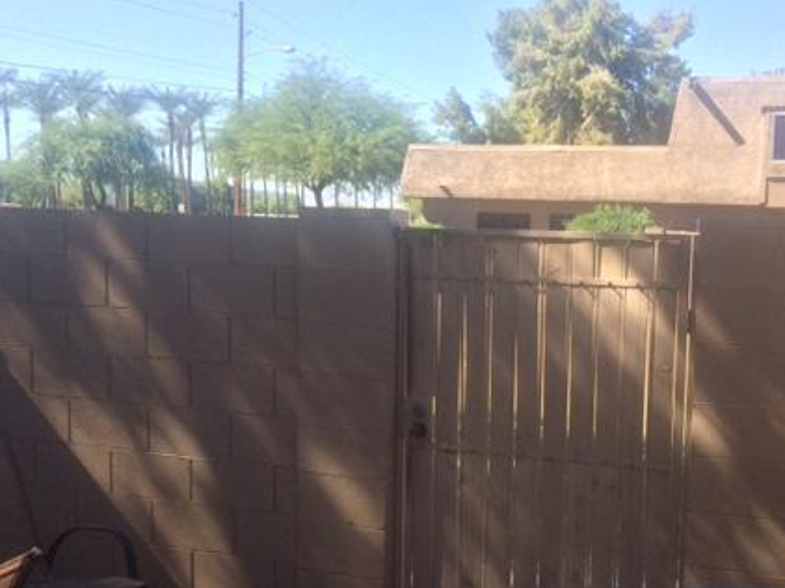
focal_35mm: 44
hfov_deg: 42.0
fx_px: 997
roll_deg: -2.1
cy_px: 367
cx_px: 562
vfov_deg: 32.7
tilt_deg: -9.5
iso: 32
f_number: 2.2
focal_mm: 4.15
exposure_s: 1/892
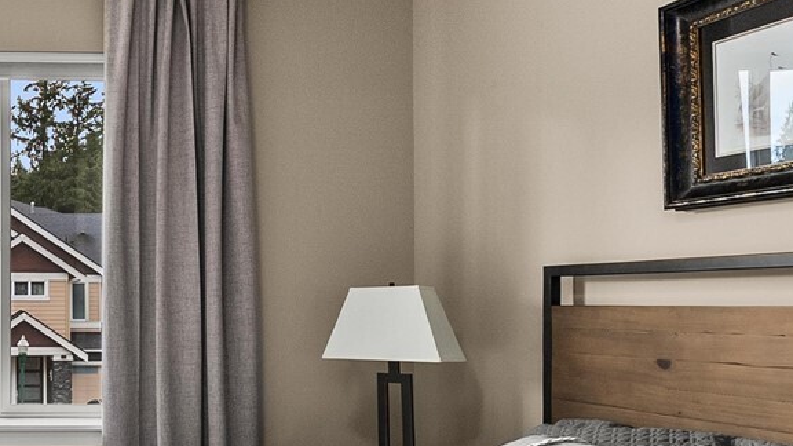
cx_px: -71
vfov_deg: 31.3
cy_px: 347
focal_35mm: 37
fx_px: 778
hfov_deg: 42.8
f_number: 7.1
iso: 1000
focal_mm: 12
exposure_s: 1/20
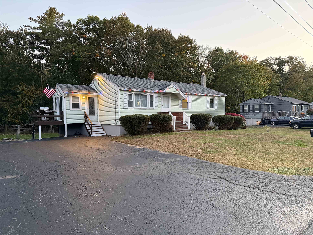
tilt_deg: -1.4
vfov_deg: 56.8
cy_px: 118
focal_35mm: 24
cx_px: 156
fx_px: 217
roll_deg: +0.6
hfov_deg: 71.6
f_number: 1.78
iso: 640
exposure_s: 1/60
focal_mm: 6.76
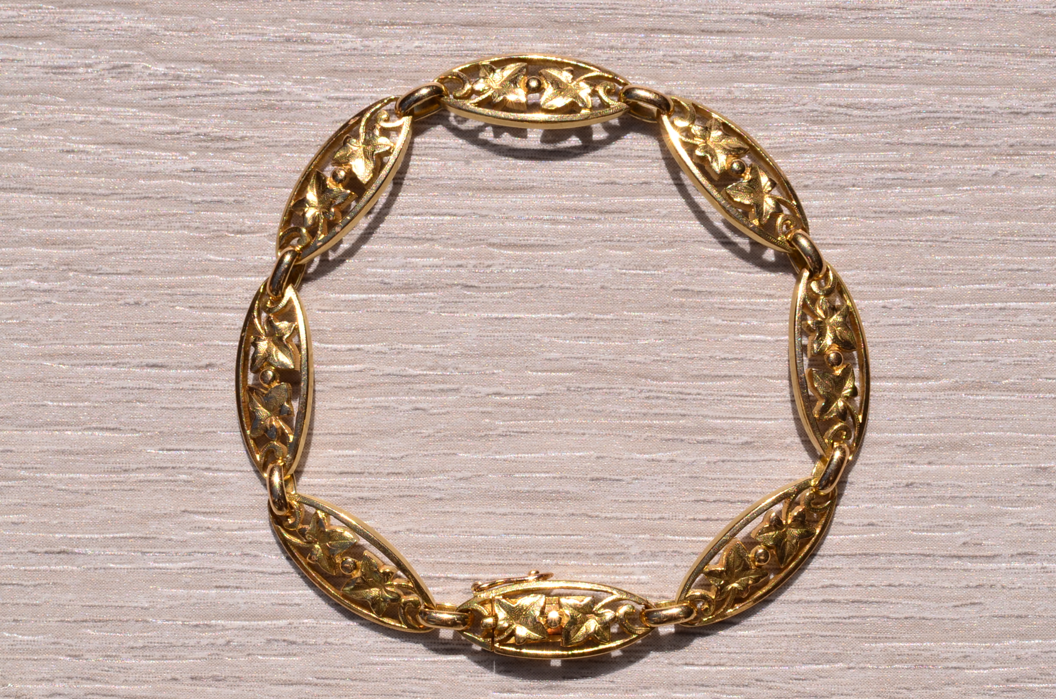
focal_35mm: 158
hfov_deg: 13.1
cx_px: 528
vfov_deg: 8.7
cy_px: 350
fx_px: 4610
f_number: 22
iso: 100
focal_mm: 105
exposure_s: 1/125
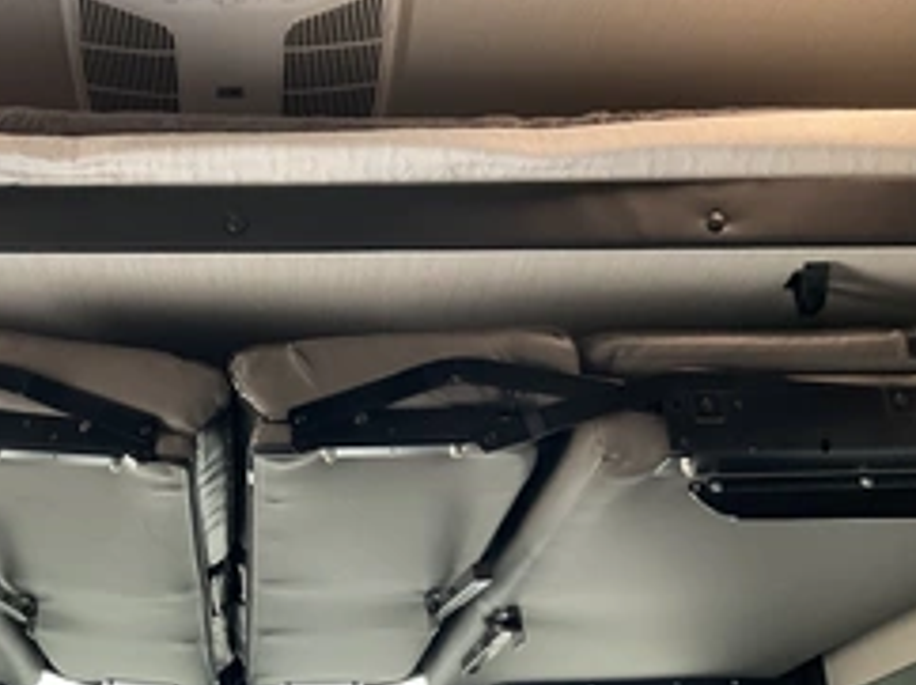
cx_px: 182
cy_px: 344
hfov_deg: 38.2
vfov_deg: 30.2
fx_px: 1269
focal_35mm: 48
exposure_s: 1/60
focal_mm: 3
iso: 100
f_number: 1.8
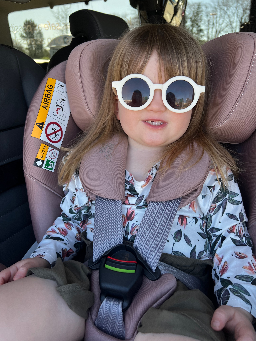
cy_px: 170
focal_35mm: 26
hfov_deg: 53.1
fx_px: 256
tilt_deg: -21.6
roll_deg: -0.4
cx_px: 128
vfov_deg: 67.3
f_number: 1.5
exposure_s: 1/389
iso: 50
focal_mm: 5.7
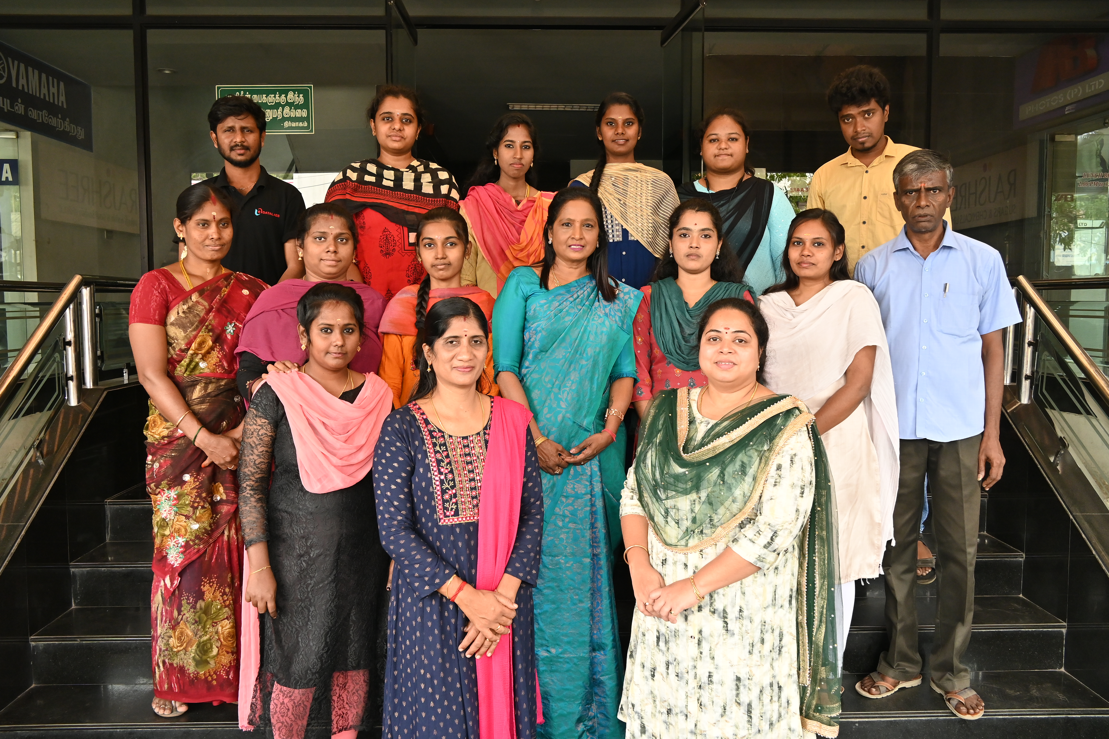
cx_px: 554
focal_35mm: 32
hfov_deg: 59.5
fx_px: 970
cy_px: 370
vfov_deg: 41.7
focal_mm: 21
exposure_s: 1/125
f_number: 6.3
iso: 800
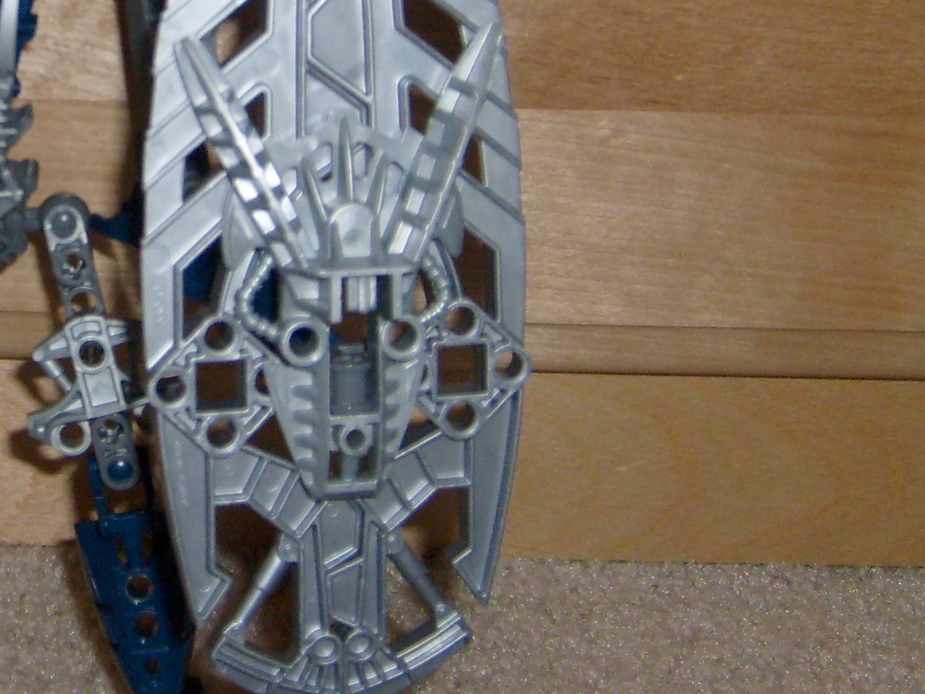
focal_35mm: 85
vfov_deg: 17.2
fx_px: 2271
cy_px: 132
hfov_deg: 22.0
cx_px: -51
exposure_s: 1/45
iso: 100
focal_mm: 5.8
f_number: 2.8
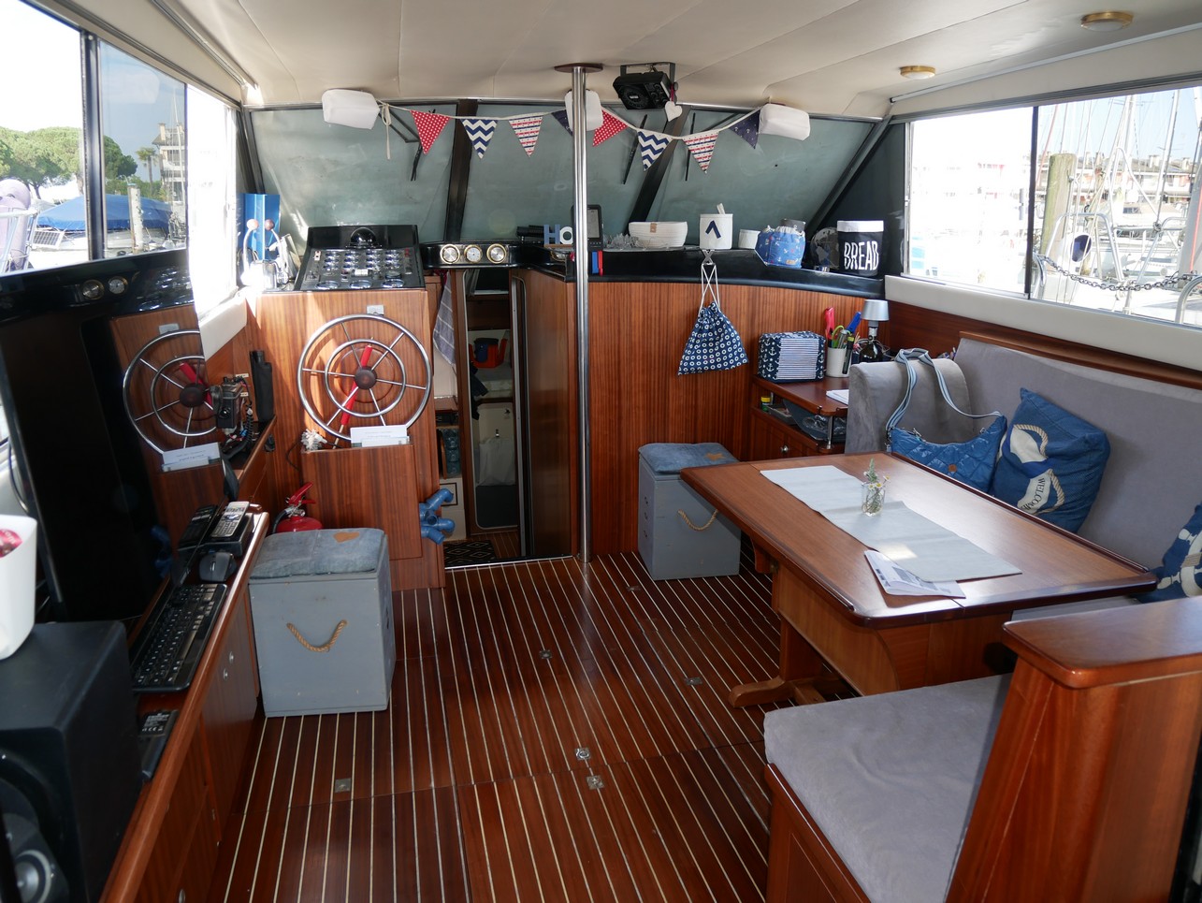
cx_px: 601
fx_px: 834
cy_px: 452
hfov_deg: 71.6
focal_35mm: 24
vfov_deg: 56.9
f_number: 3.5
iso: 200
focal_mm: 12
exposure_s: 1/60
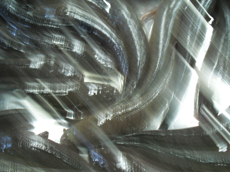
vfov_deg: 39.7
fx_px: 239
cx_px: 115
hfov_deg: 51.4
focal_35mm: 36
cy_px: 86
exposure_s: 1/2
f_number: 3.1
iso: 200
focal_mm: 6.3
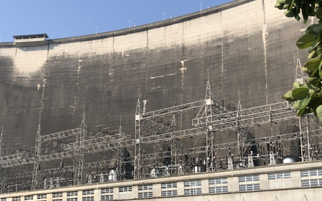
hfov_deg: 40.8
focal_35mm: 48
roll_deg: -2.0
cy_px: 152
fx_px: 421
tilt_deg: +14.0
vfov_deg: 26.5
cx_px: 87
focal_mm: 4
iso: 20
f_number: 1.8
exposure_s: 1/1715
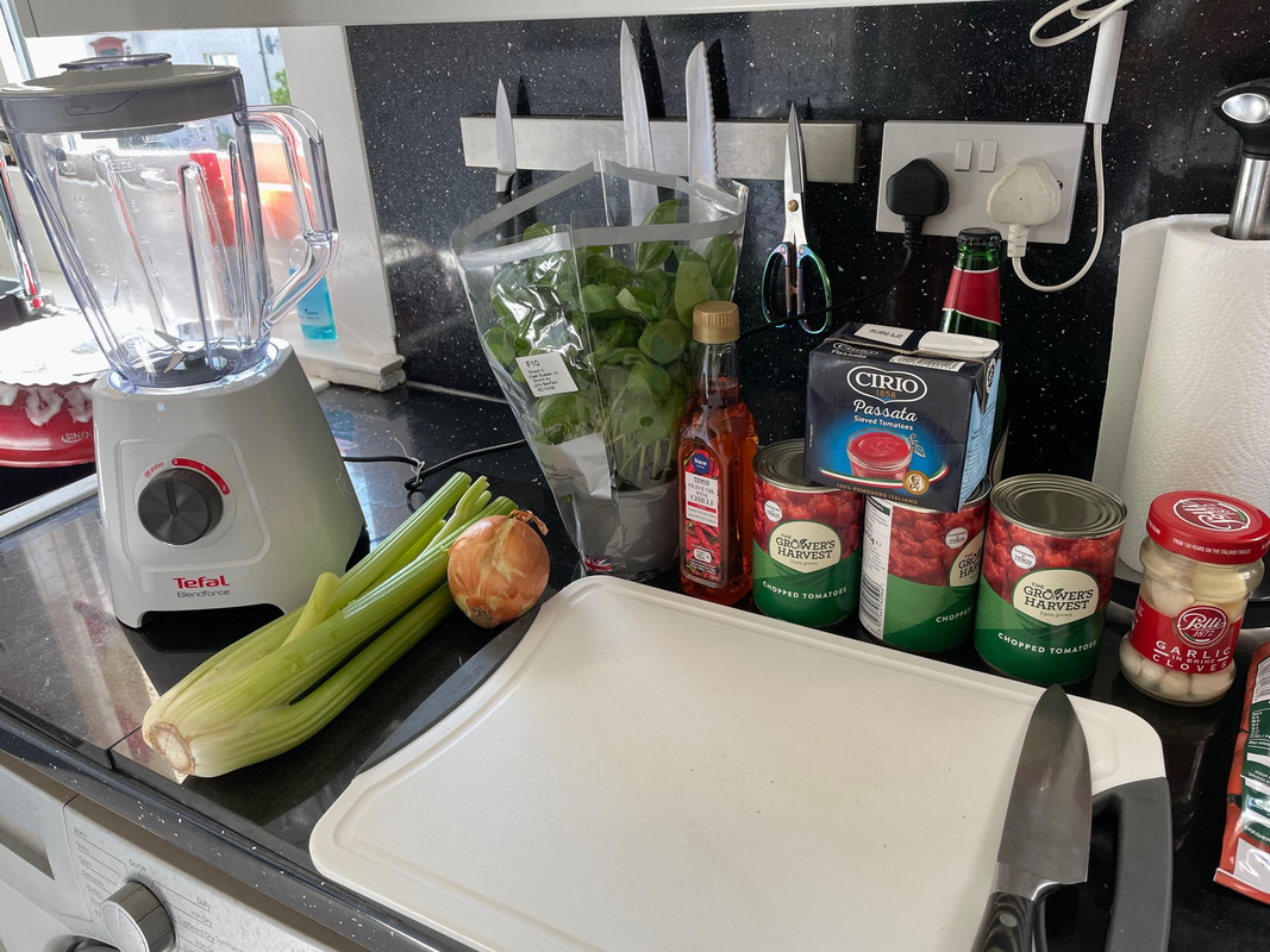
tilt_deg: -25.9
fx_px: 954
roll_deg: +3.1
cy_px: 476
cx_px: 635
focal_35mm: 26
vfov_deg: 53.1
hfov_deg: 67.3
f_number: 1.6
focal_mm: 4.2
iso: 64
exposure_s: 1/121
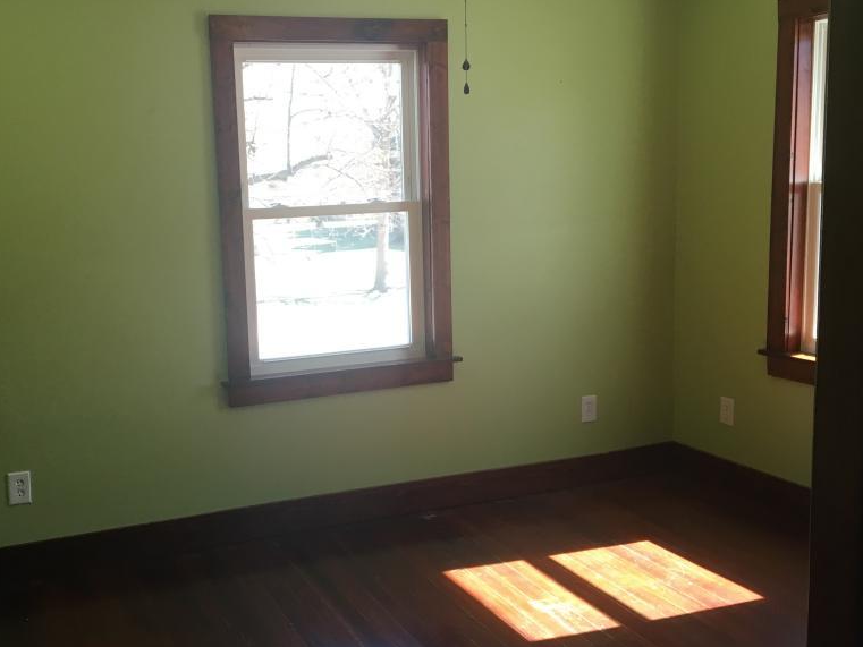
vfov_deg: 36.8
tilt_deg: -7.3
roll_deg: +1.9
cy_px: 324
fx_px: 972
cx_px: 337
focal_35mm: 39
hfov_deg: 47.5
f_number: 2.2
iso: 32
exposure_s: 1/30
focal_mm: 4.15
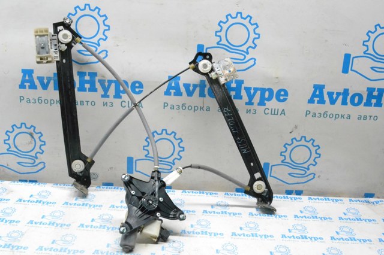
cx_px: 192
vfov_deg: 34.2
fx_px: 416
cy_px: 128
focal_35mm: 39
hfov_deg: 49.6
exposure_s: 1/125
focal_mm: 26
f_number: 10
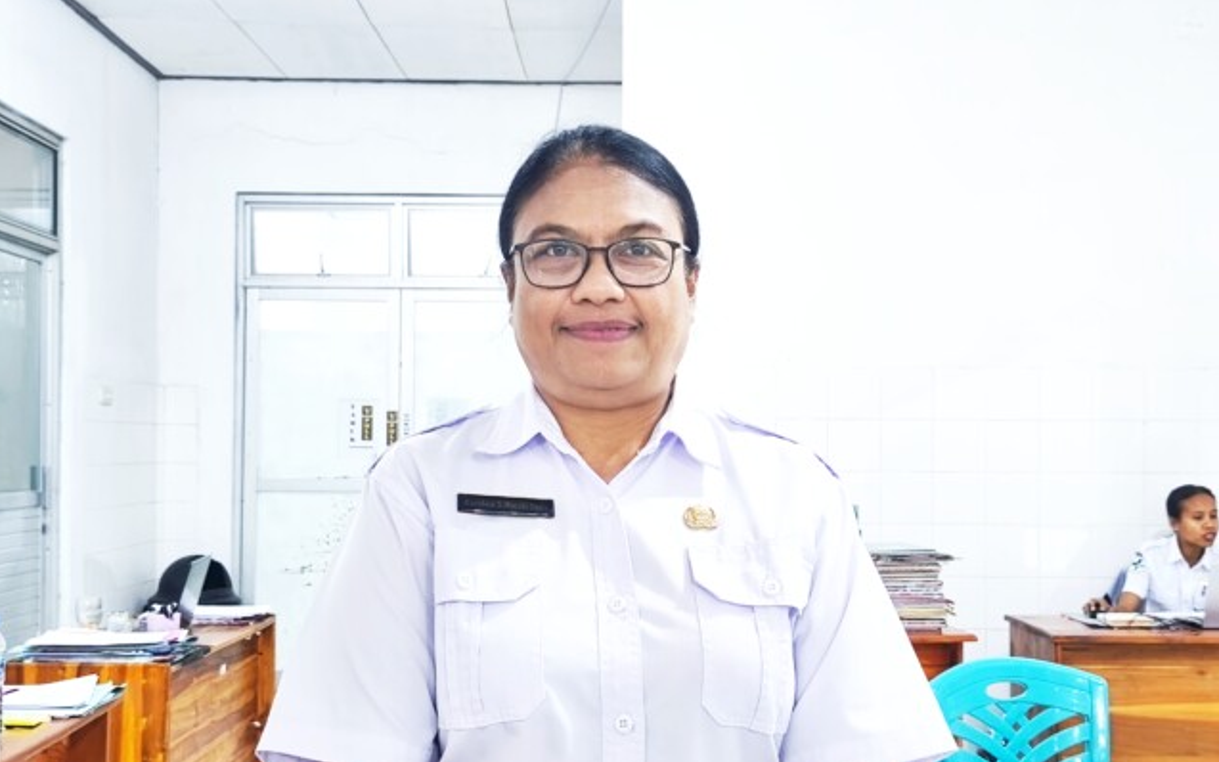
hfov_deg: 49.3
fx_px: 1329
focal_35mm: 40
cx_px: 616
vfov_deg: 31.9
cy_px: 460
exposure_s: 1/50
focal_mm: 6.18
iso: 1000
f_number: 1.65
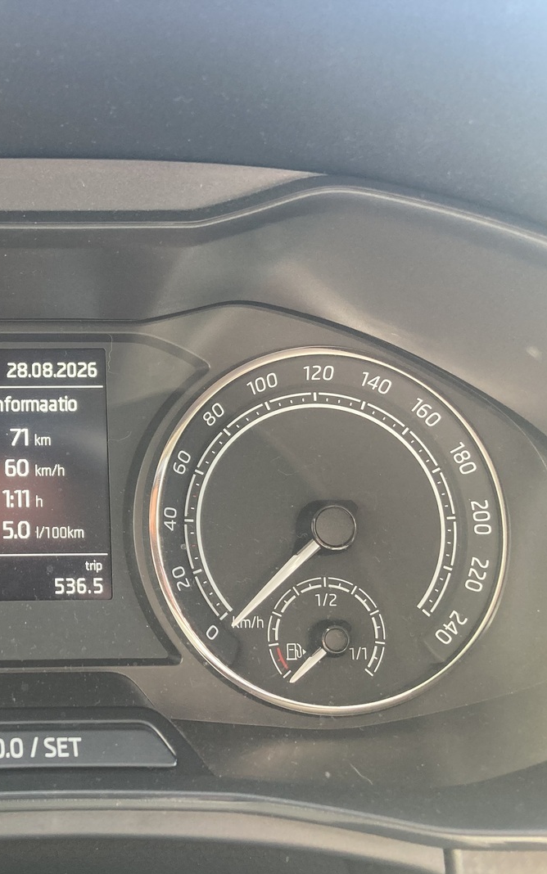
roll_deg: +0.3
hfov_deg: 29.6
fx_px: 954
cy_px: 441
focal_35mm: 40
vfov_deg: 49.3
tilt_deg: -16.3
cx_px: -19
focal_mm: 3.99
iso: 80
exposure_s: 1/60
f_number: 1.8
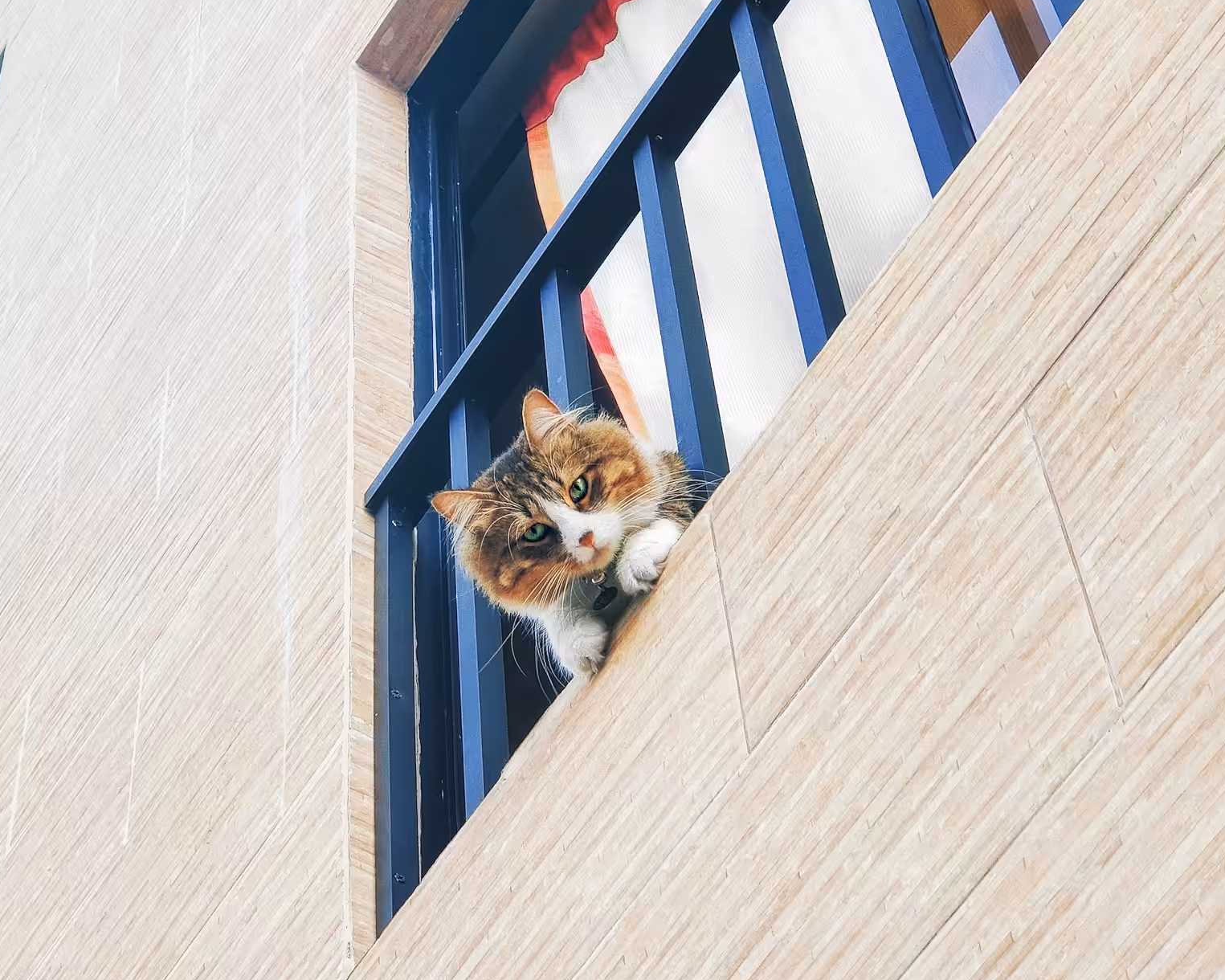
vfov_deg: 15.9
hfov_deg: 19.8
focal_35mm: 97
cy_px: 391
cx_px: 611
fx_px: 3517
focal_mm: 6.95
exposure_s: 1/100
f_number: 2.4
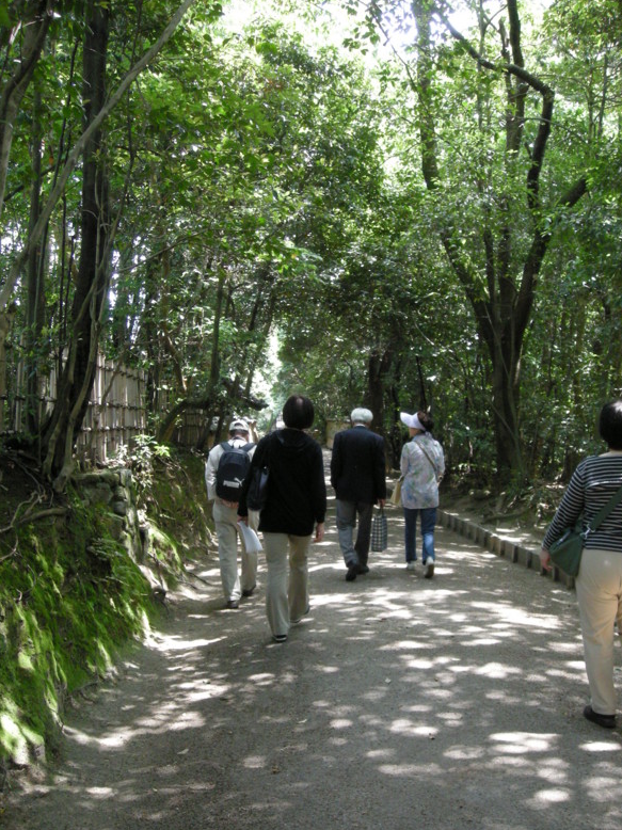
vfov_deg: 51.4
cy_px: 422
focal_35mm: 36
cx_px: 309
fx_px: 863
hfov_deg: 39.6
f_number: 2.8
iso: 210
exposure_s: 1/64
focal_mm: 5.7
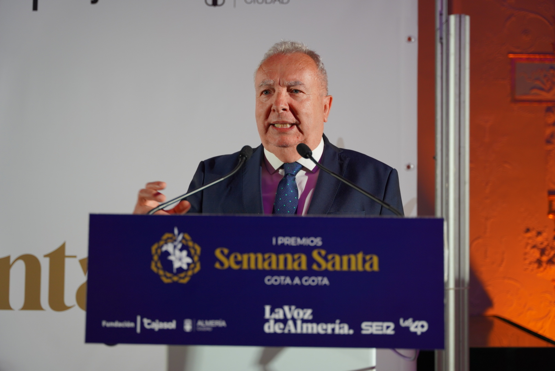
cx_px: 278
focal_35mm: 49
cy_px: 186
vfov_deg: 27.7
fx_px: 751
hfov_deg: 40.5
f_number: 2.8
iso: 800
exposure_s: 1/200
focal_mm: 48.7
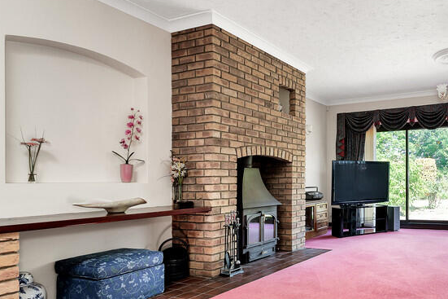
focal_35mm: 26
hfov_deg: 62.3
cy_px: 181
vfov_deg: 49.2
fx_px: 323
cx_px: 372
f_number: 6.3
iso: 320
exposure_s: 1/10
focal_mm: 14
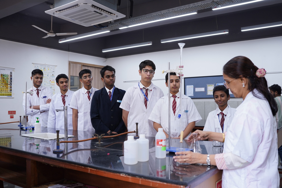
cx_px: 141
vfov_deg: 37.9
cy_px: 94
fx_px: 274
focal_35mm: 35
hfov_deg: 54.4
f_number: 4
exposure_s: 1/80
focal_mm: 35
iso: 500
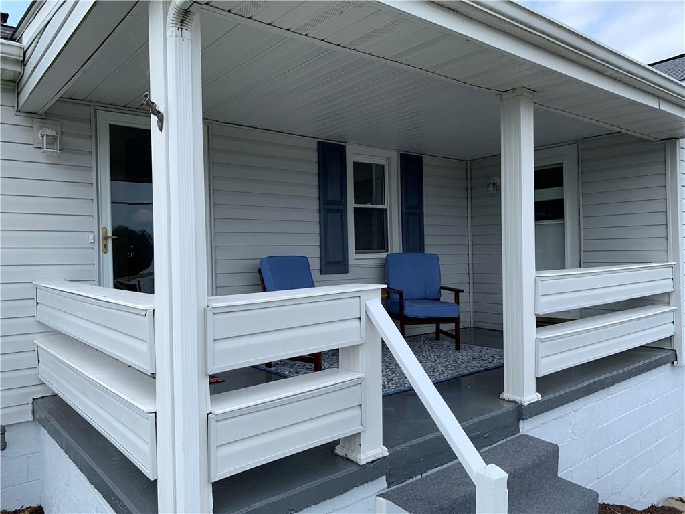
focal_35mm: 26
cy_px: 257
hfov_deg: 67.3
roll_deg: +1.6
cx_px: 342
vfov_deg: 53.1
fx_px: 515
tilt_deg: -0.3
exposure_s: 1/1299
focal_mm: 4.25
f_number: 1.8
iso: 25
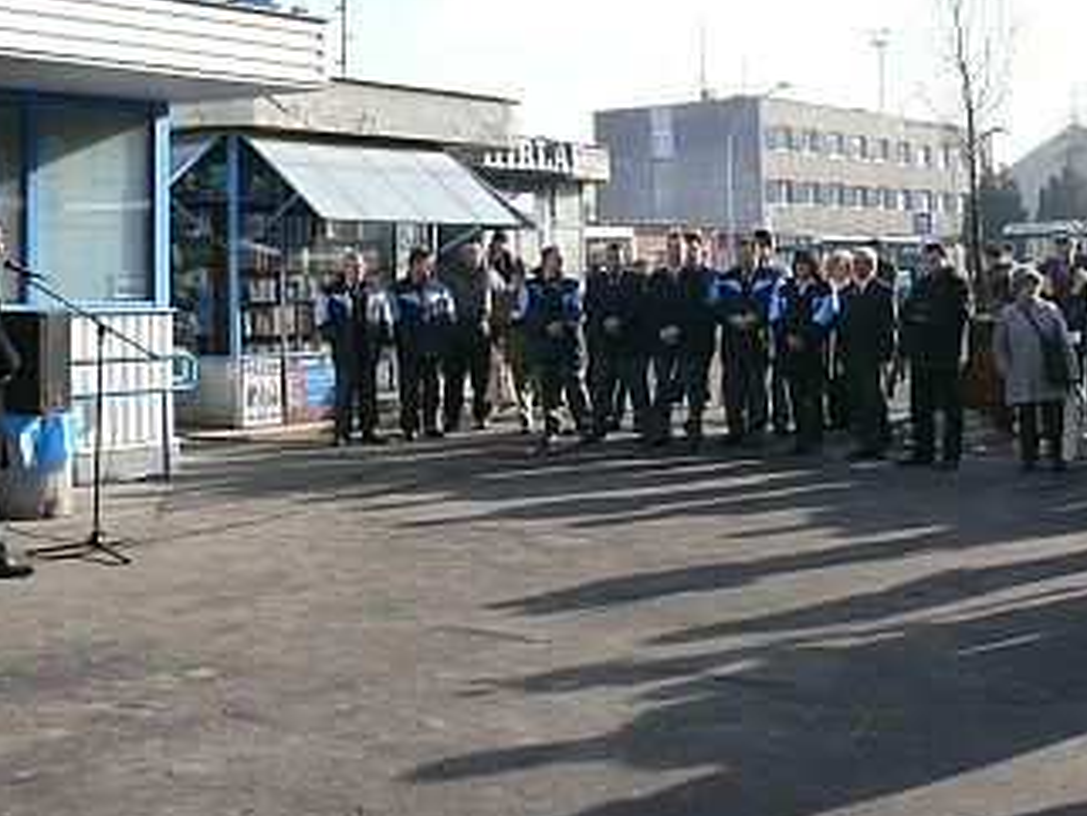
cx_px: 637
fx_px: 1539
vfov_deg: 29.5
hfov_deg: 38.8
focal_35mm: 49
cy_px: 274
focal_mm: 7.4
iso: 400
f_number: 8
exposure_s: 1/500
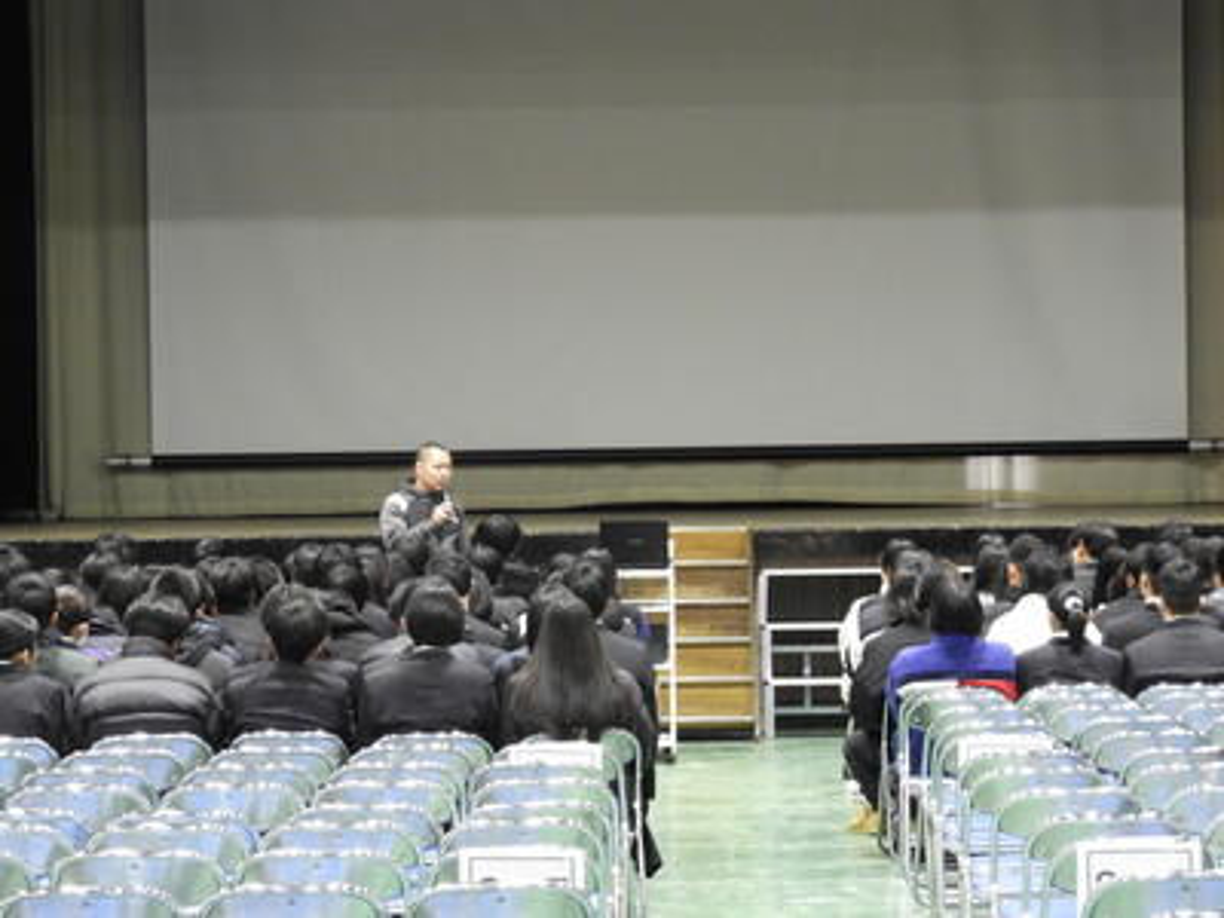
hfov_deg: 15.8
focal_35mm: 125
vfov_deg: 11.9
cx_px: 612
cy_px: 459
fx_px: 4420
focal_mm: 22.4
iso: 800
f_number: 5
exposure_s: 1/15
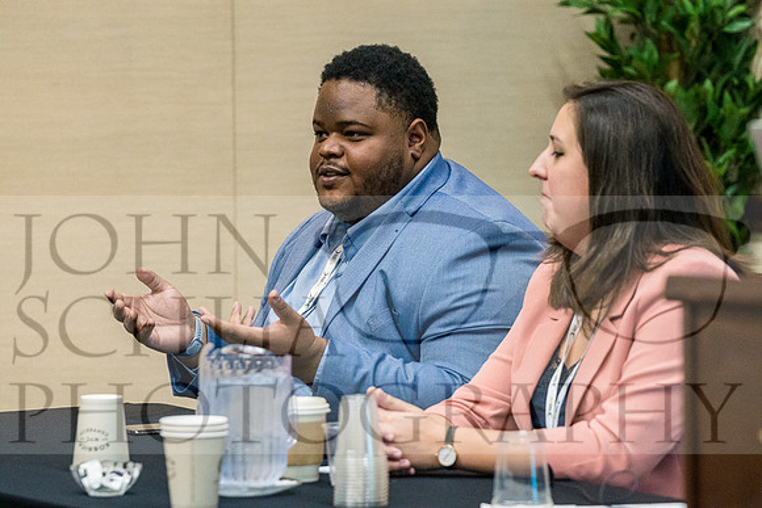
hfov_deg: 9.5
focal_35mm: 216
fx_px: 4573
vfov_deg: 6.4
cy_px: 254
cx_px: 381
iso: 3200
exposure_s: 1/160
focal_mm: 144
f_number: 3.5
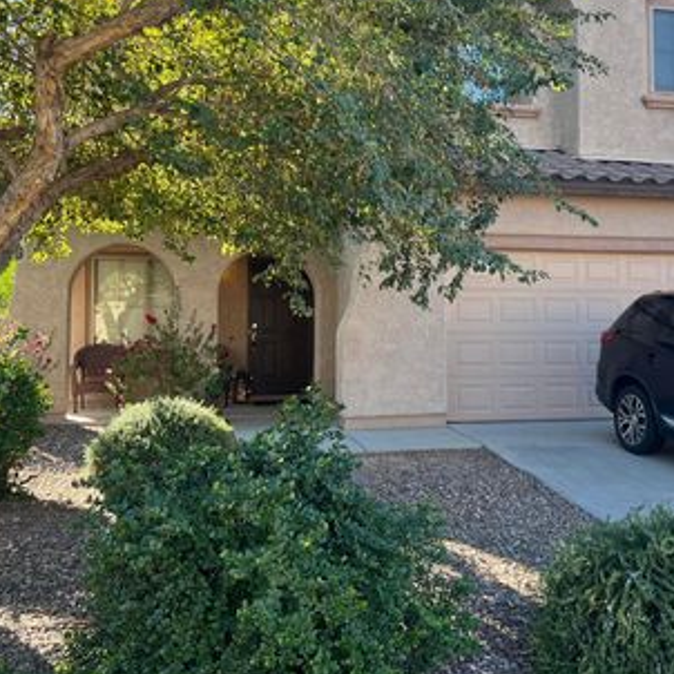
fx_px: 837
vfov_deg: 43.7
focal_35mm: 38
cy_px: 278
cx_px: 397
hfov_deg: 43.7
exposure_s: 1/521
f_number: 1.5
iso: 50
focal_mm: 5.7
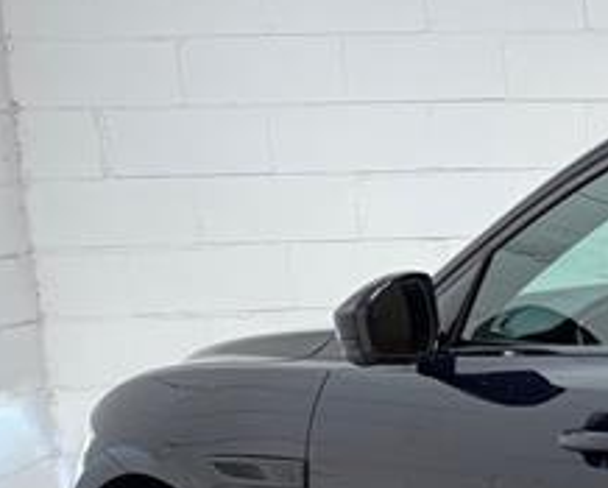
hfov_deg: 13.9
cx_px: 1174
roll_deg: -0.1
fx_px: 2144
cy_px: 519
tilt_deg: -9.8
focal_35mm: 119
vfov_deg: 12.8
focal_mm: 5.96
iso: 64
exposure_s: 1/185
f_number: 1.6
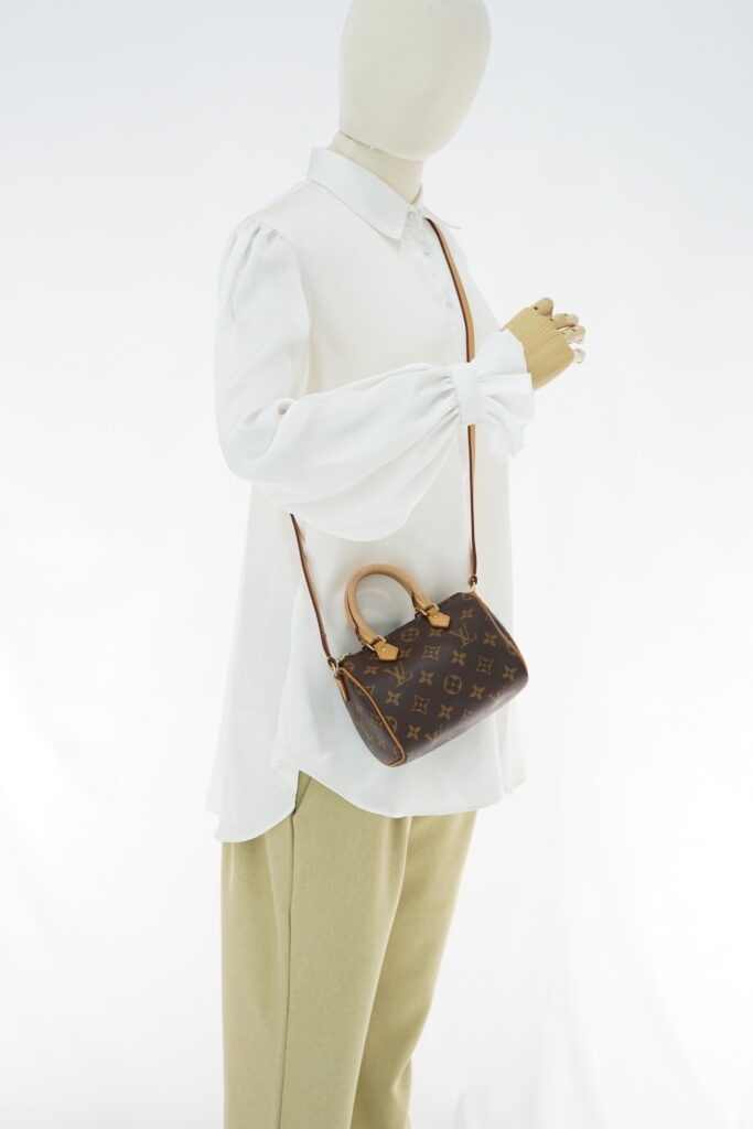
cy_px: 564
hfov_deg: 27.0
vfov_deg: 39.6
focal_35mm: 50
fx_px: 1568
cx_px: 376
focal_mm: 50
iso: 640
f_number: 6.3
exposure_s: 1/13
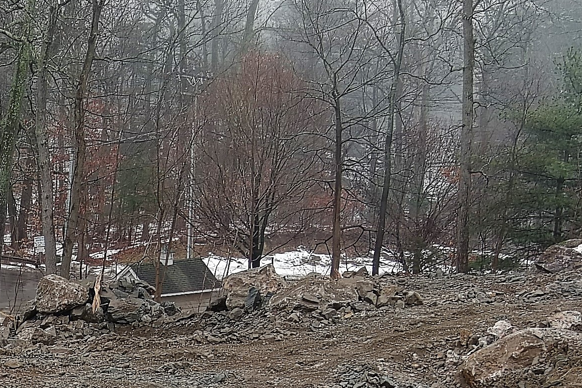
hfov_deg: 14.4
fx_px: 2198
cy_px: 482
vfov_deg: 9.9
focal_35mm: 136
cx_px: -189
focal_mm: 10.57
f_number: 2.8
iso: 100
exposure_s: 1/120
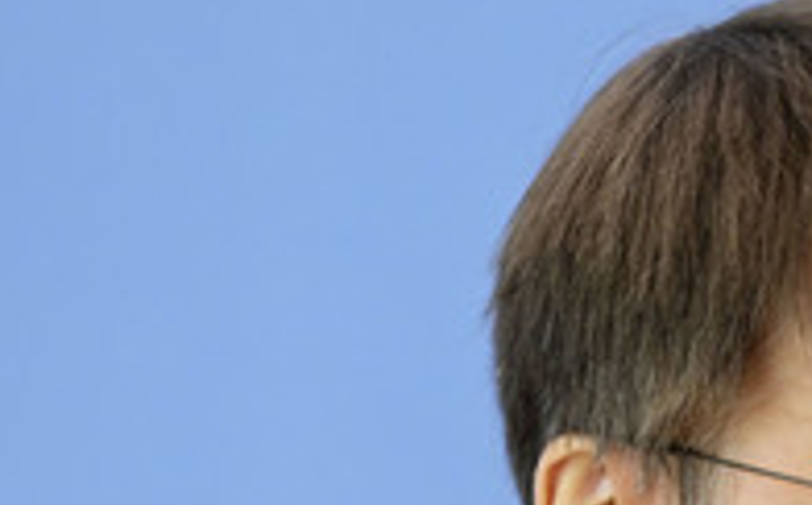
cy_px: 546
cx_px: 789
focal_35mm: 422
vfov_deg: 3.1
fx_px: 9328
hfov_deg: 5.0
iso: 3200
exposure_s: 1/640
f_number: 5.6
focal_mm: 180
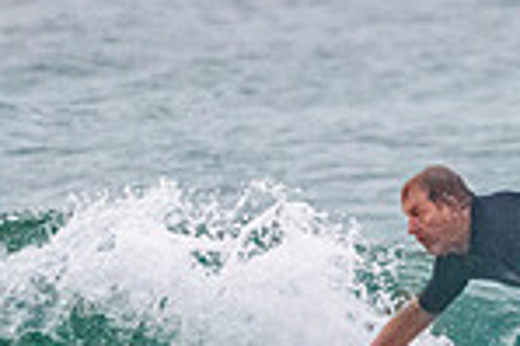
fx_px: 34527
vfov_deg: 0.6
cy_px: 369
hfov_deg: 0.9
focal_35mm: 2393
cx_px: 497
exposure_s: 1/2000
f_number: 5.6
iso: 4000
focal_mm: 500
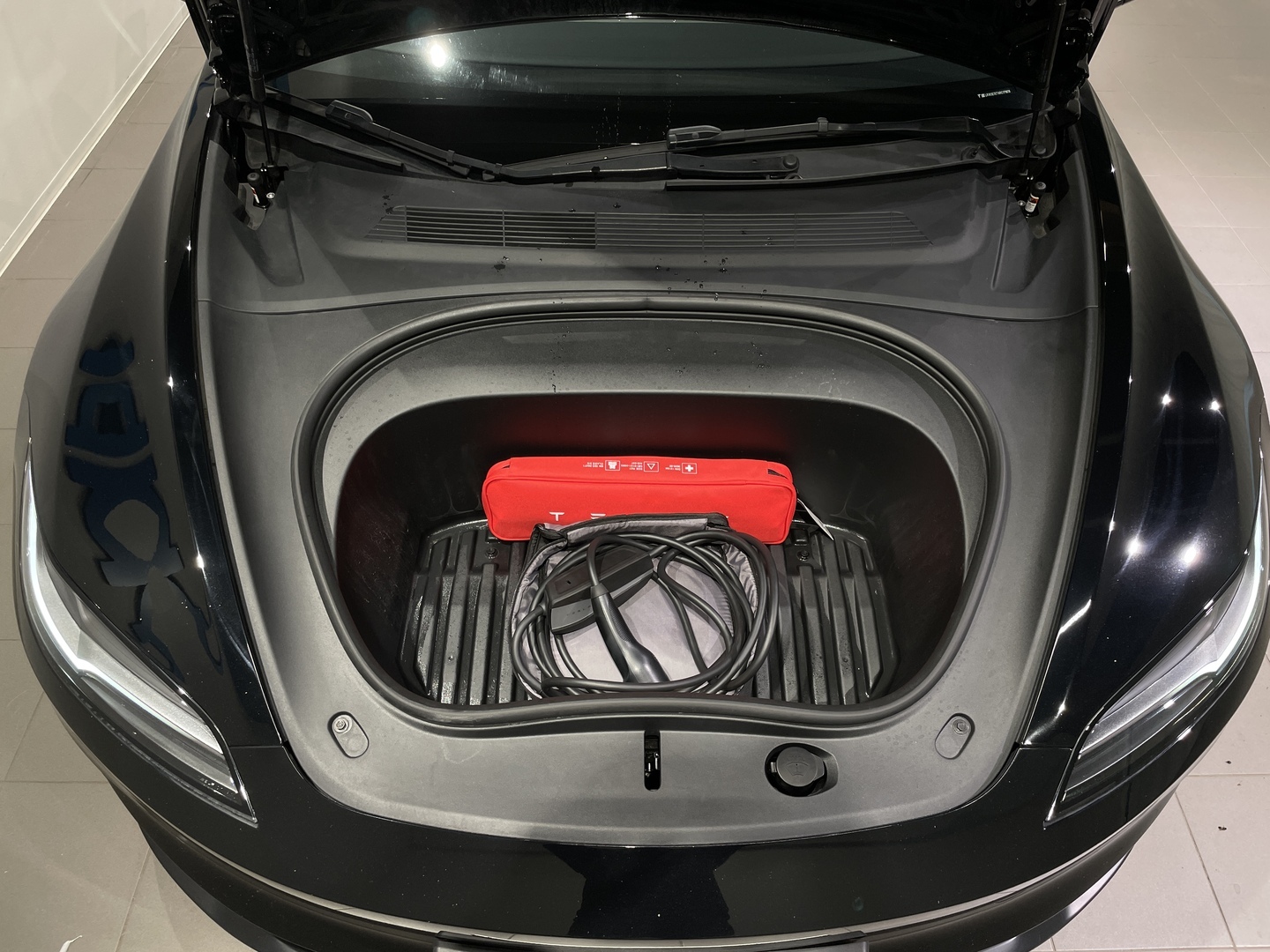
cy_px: 476
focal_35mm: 26
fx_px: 954
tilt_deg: -47.2
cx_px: 635
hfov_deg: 67.3
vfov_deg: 53.1
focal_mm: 4.2
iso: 80
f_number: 1.6
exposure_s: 1/121
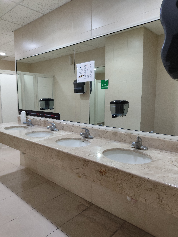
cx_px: 89
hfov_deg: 54.9
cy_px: 118
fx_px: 171
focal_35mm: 25
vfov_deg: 69.4
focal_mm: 4.71
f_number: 1.79
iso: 640
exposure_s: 1/30
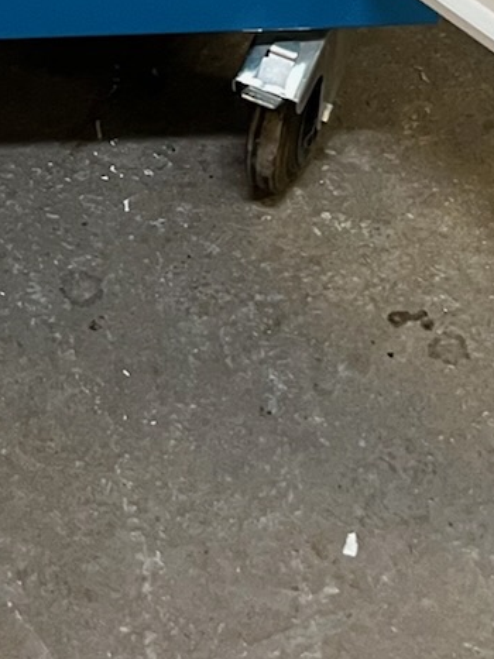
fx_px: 2170
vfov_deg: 14.3
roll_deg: -4.1
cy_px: -667
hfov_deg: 13.0
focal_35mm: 114
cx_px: 210
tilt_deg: -26.1
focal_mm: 5.1
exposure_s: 1/50
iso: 100
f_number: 1.6
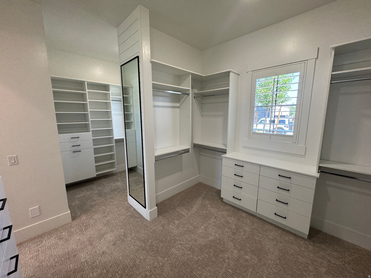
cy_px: 139
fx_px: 150
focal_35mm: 14
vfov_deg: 85.7
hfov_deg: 102.1
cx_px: 186
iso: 160
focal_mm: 2.22
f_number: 2.2
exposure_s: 1/120
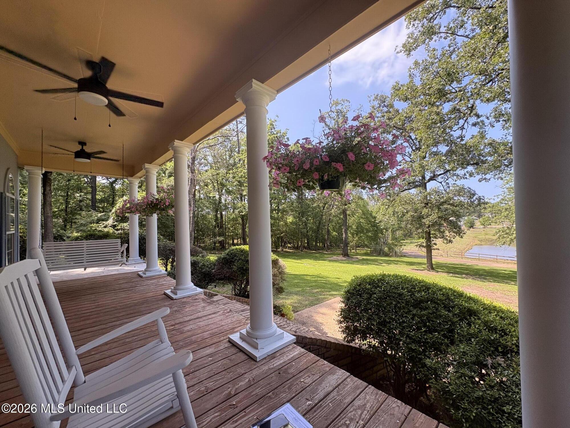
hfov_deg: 102.1
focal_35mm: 14
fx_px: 231
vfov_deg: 85.7
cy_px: 214
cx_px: 285
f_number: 2.2
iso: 64
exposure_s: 1/456
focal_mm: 2.22
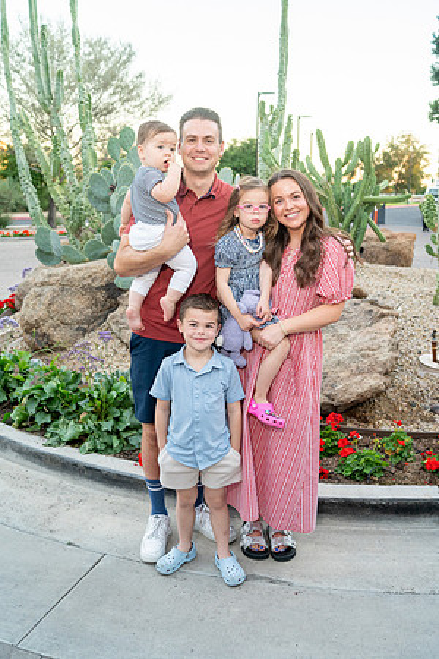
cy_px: 330
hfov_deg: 37.9
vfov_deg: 54.4
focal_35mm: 35
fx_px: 640
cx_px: 220
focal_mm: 35
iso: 1600
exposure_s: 1/250
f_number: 4
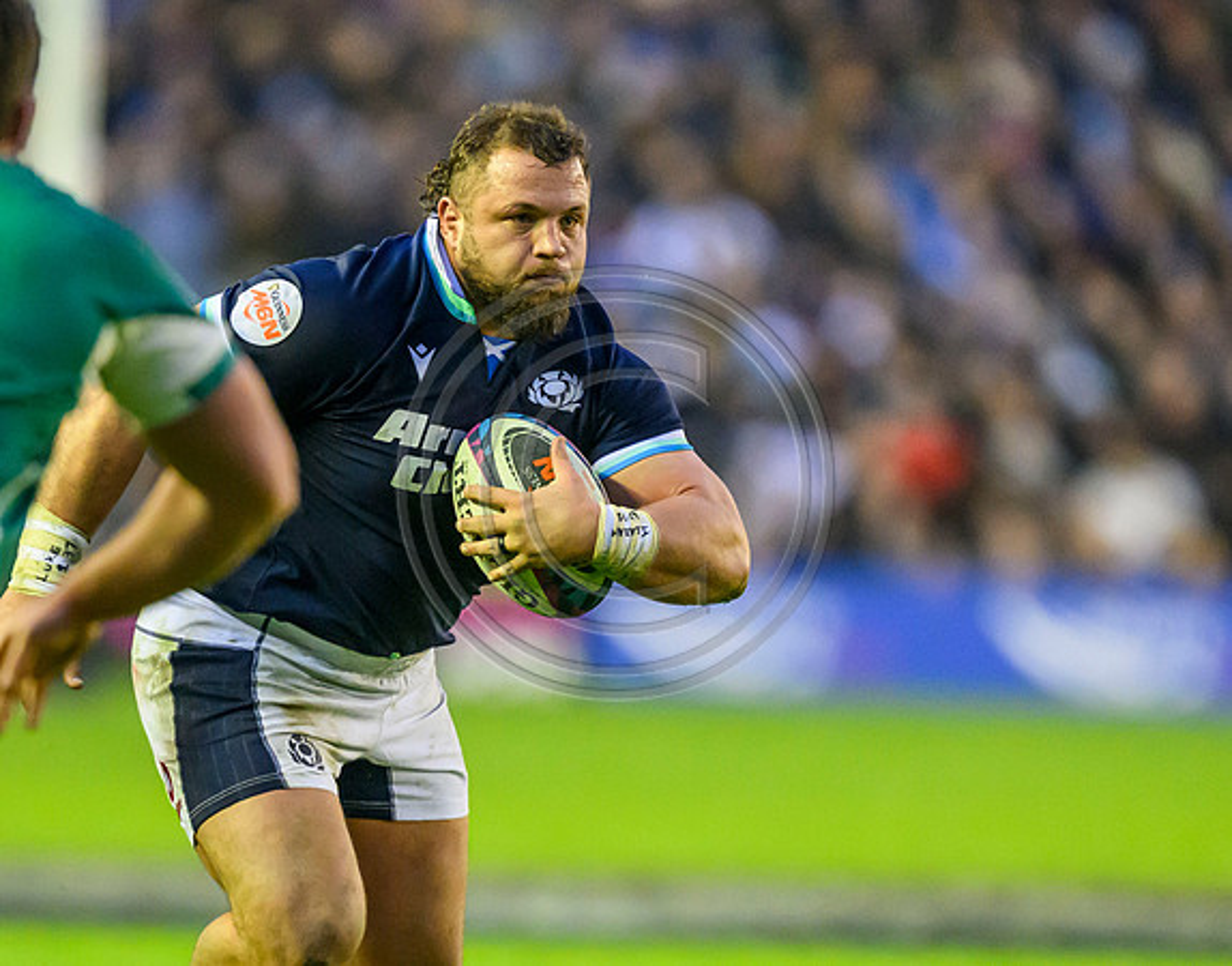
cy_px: 709
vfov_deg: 1.8
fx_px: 30468
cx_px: 313
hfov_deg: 2.3
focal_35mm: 842
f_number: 2.8
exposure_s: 1/1250
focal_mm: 400
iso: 6400
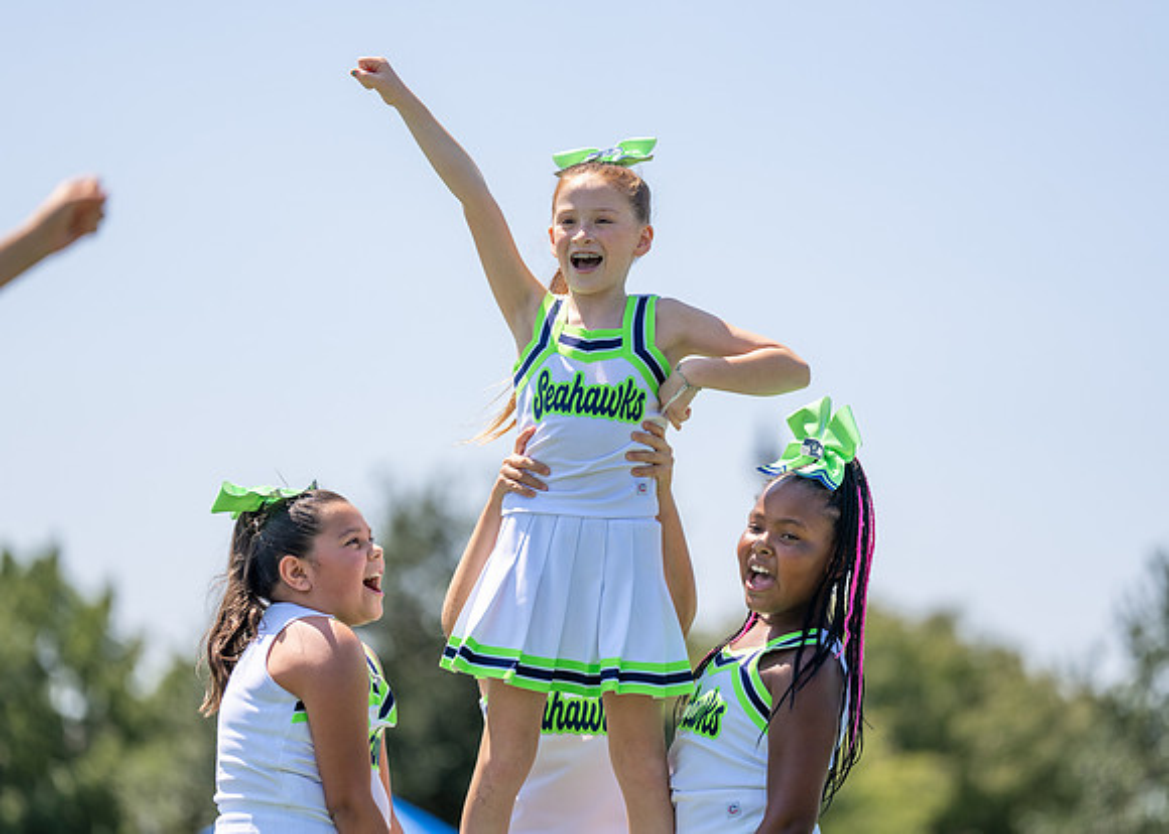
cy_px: 417
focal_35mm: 181
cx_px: 584
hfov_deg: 11.1
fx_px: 6002
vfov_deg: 8.0
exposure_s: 1/1600
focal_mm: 171
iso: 100
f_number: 2.8
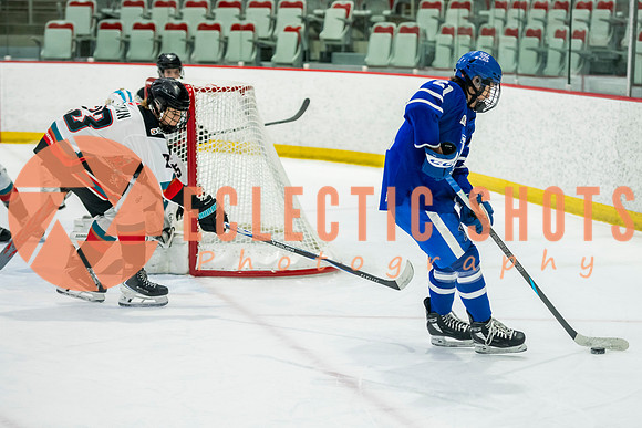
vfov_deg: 11.1
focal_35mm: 123
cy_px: 219
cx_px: 412
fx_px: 2200
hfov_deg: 16.6
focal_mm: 95
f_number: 3.2
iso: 1600
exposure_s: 1/1000
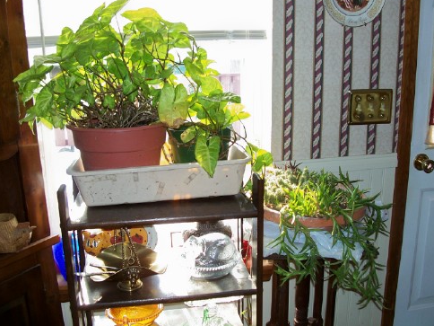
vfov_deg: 38.7
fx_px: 464
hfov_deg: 50.1
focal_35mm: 37
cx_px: 224
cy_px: 159
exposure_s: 1/60
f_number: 2.8
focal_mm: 6
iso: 80
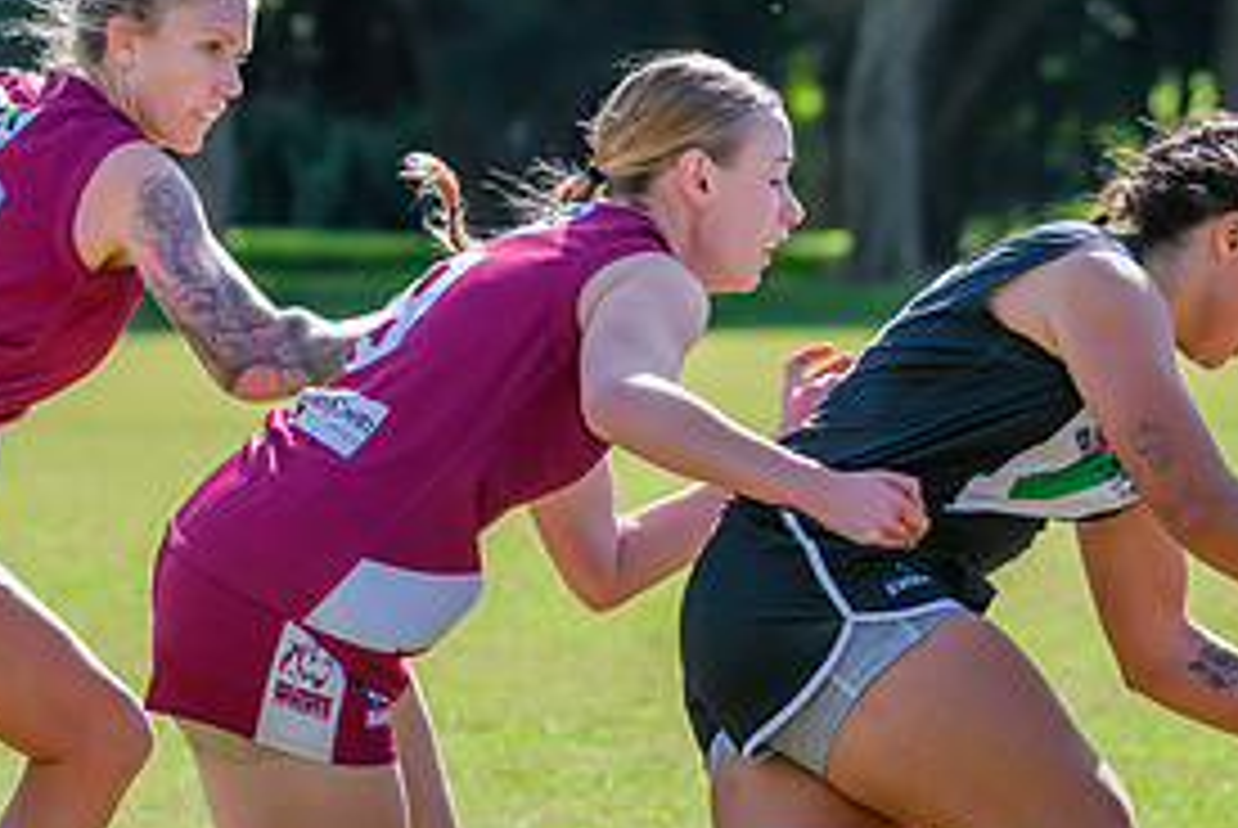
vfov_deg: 2.9
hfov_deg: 4.4
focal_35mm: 468
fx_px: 16111
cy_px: 705
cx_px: 1158
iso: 800
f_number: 7.1
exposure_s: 1/1250
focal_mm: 170
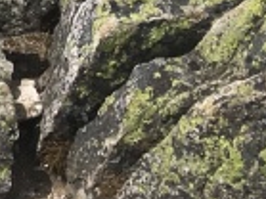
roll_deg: -1.7
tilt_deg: -18.2
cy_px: -496
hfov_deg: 8.2
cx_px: -444
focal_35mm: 214
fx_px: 1643
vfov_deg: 6.1
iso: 25
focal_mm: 4.15
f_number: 2.2
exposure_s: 1/2079
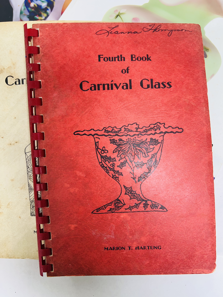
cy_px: 148
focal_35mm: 26
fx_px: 223
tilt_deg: -73.1
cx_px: 112
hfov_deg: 53.1
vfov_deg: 67.3
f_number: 1.5
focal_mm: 5.7
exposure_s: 1/120
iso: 40
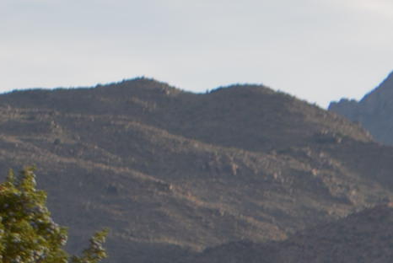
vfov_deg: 2.6
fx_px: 5784
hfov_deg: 3.8
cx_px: -526
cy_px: 209
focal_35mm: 529
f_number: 7.1
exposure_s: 1/200
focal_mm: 55
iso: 100
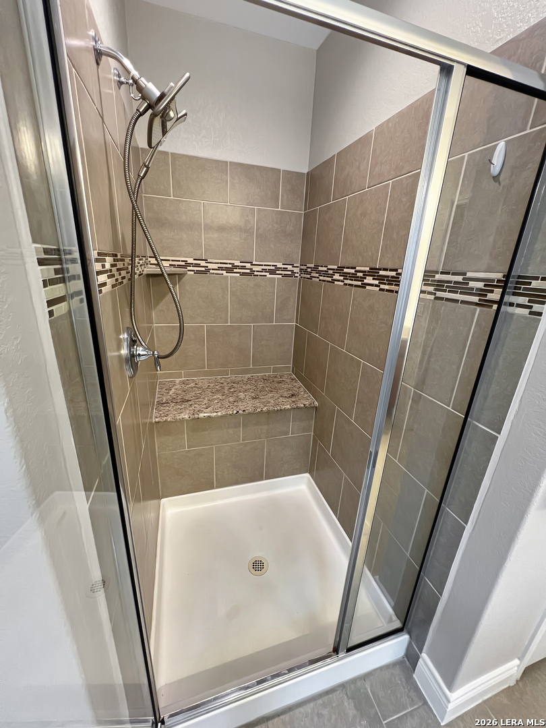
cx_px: 273
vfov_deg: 106.2
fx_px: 273
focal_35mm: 13
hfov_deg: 89.9
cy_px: 364
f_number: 1.8
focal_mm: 1.57
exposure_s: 1/60
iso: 160
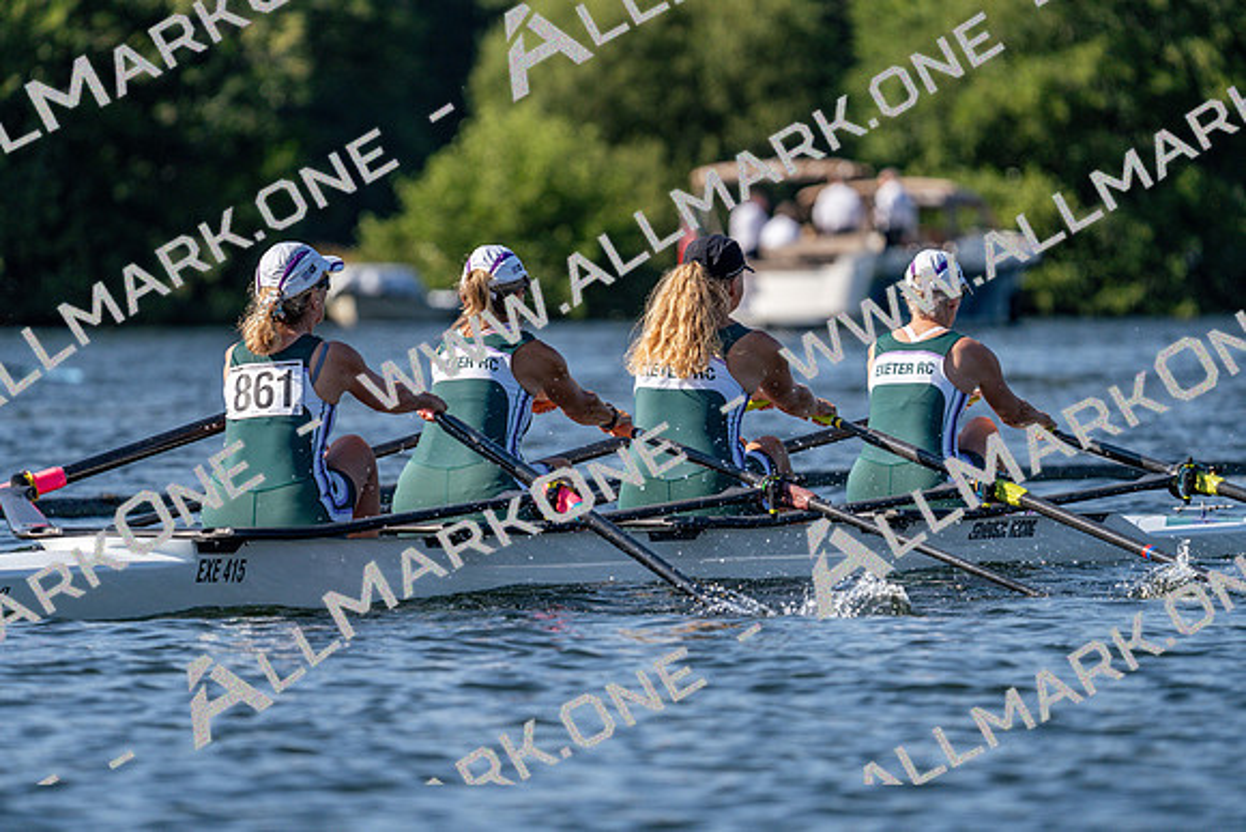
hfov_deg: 5.2
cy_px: 416
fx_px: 13847
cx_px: 623
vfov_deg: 3.4
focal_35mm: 400
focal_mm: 400
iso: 250
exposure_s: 1/1600
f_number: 6.3
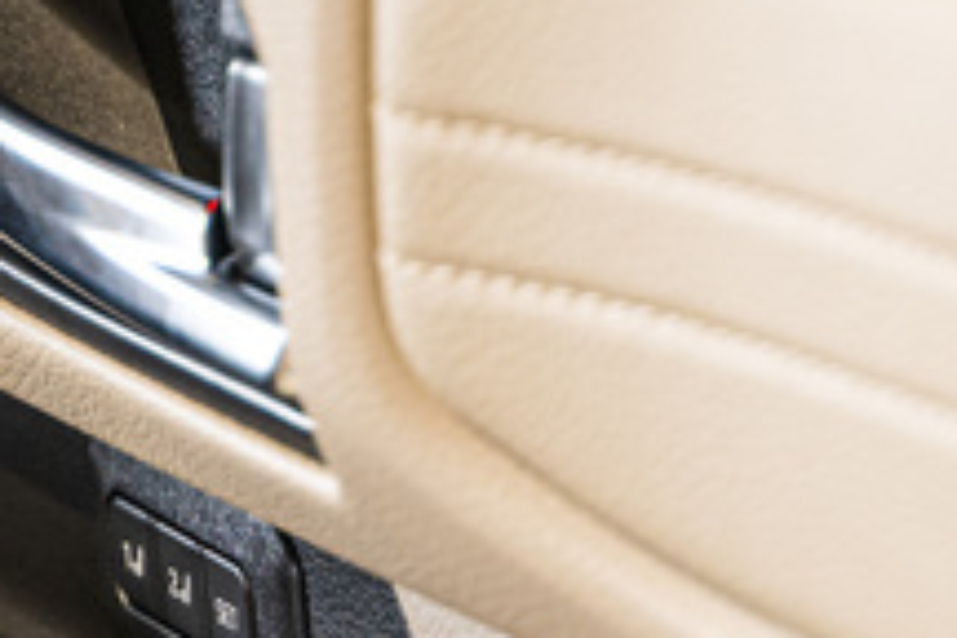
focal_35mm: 284
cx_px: 973
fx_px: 7549
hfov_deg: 7.2
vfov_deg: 4.8
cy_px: 988
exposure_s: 1/125
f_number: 2.8
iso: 800
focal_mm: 60
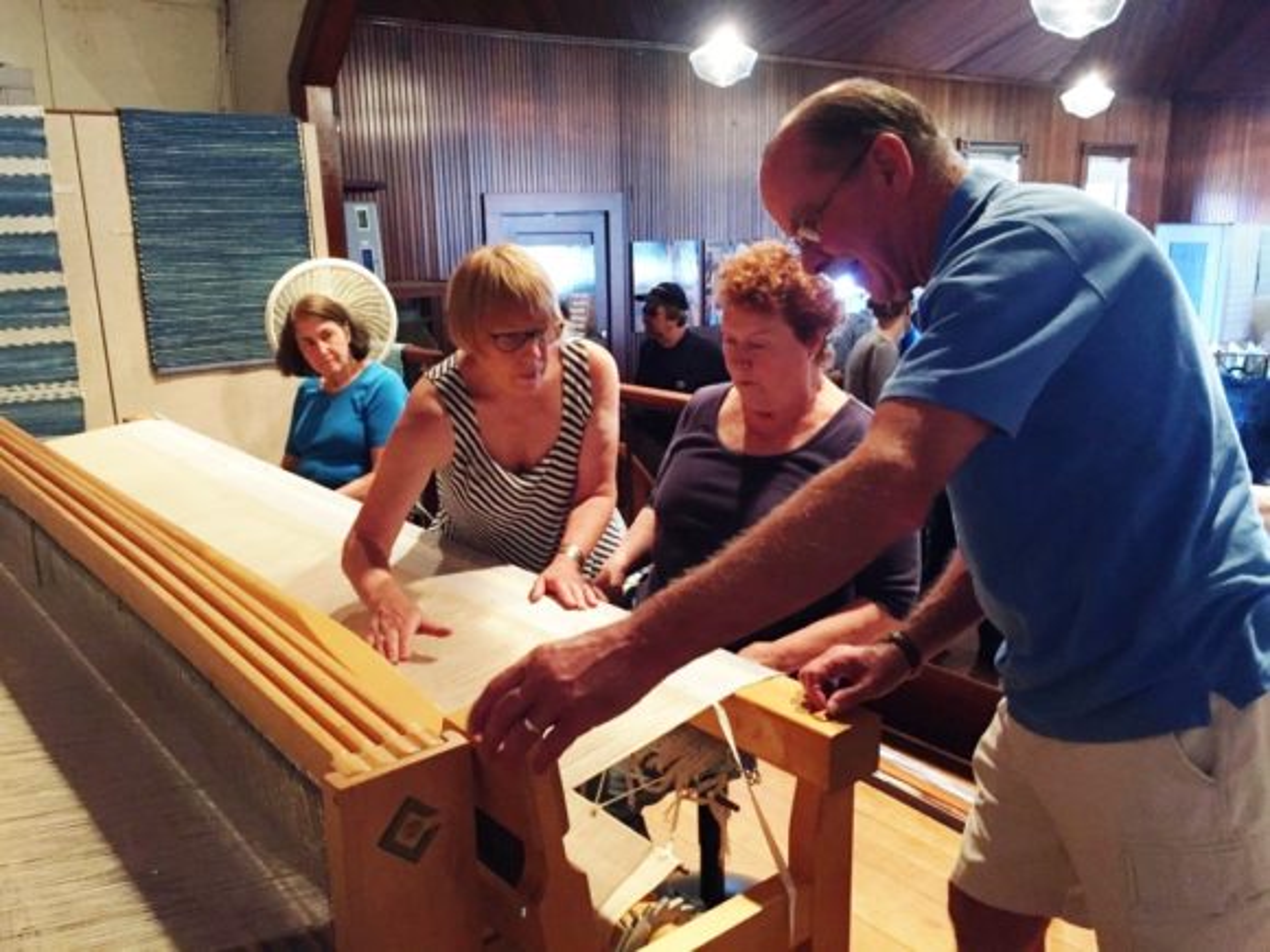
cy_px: 476
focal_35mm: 29
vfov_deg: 48.2
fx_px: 1064
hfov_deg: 61.7
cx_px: 635
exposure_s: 1/30
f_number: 2.2
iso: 250
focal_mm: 4.15
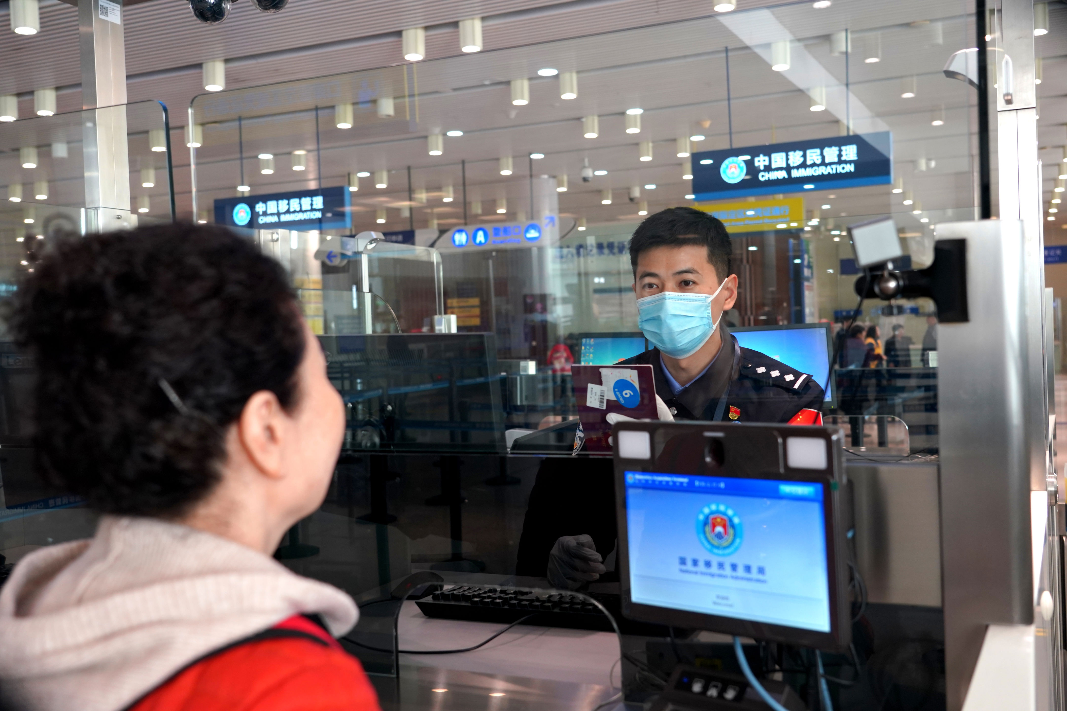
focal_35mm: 36
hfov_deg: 53.1
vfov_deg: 36.9
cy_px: 356
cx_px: 534
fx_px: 1067
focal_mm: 36
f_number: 5
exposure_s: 1/125
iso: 1250
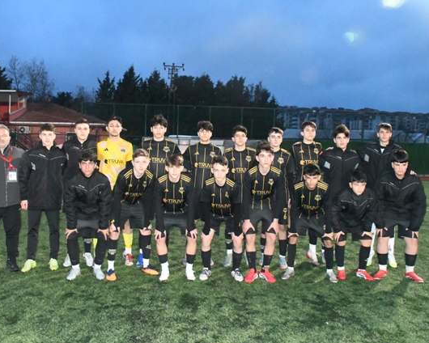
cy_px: 172
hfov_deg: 52.8
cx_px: 211
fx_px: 432
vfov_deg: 43.4
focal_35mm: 34
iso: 25600
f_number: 9
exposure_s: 1/60
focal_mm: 20
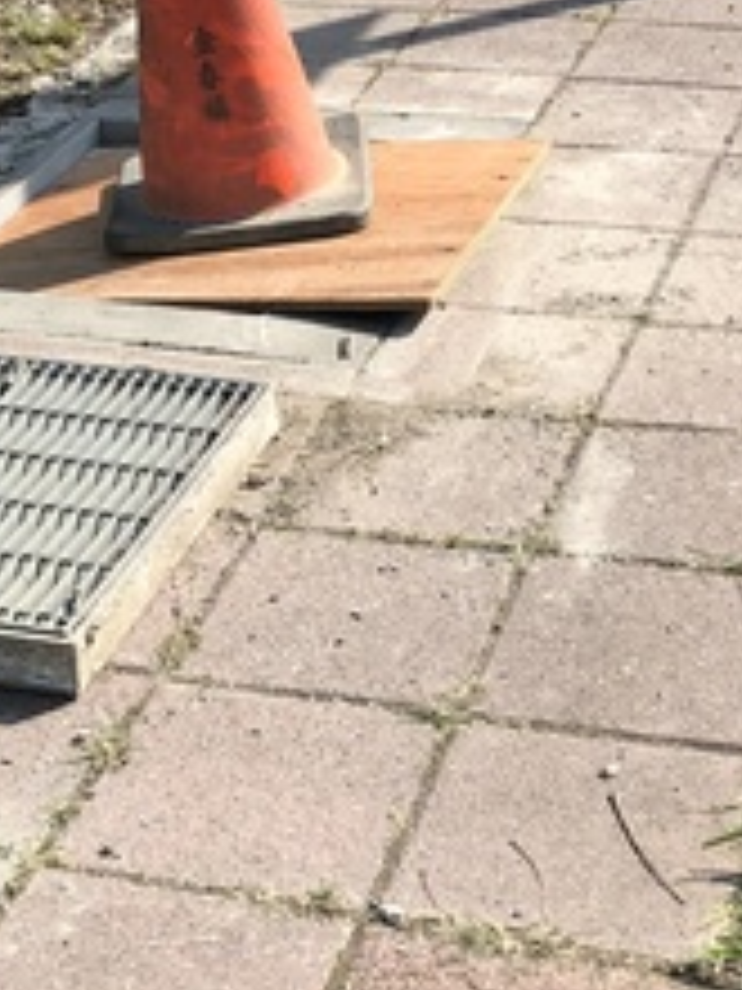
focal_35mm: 89
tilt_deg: -22.1
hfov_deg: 16.6
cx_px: 393
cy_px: 302
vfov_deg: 21.9
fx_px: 2544
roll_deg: +4.7
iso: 20
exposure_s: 1/1600
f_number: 1.8
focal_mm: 3.99
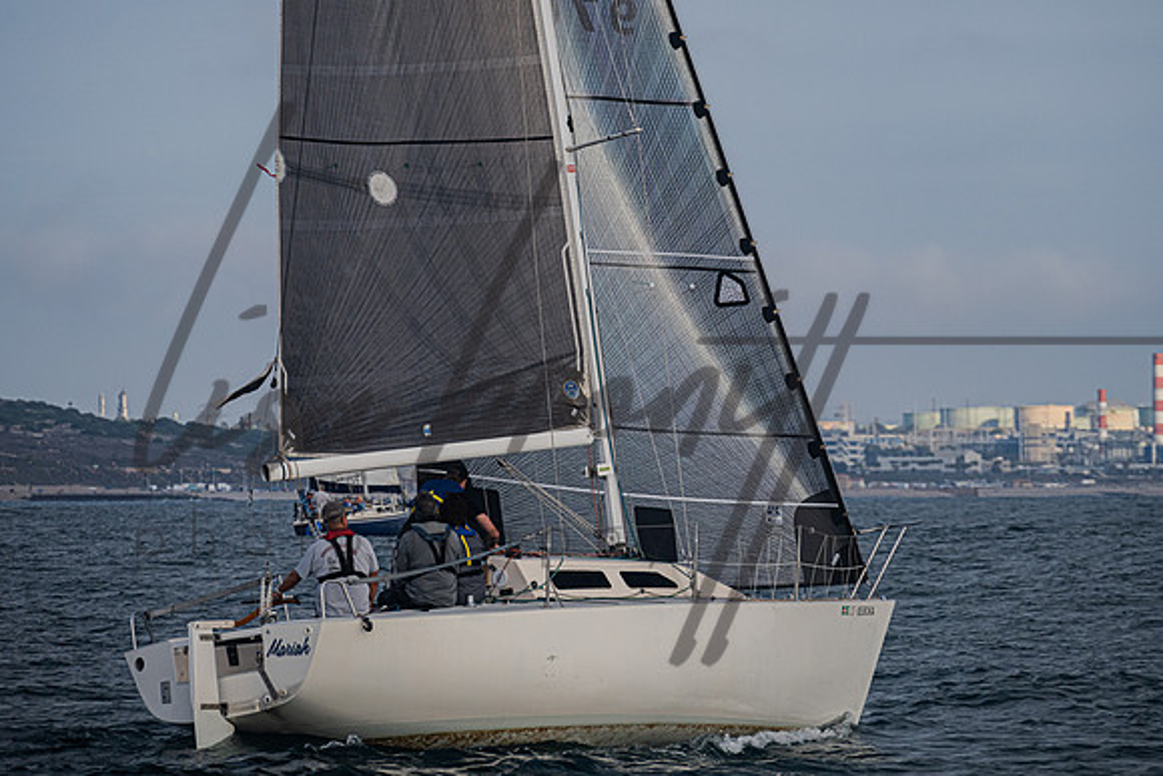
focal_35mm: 263
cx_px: 624
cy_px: 279
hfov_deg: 7.8
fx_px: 8493
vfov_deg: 5.2
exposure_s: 1/800
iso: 400
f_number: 6.3
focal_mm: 200
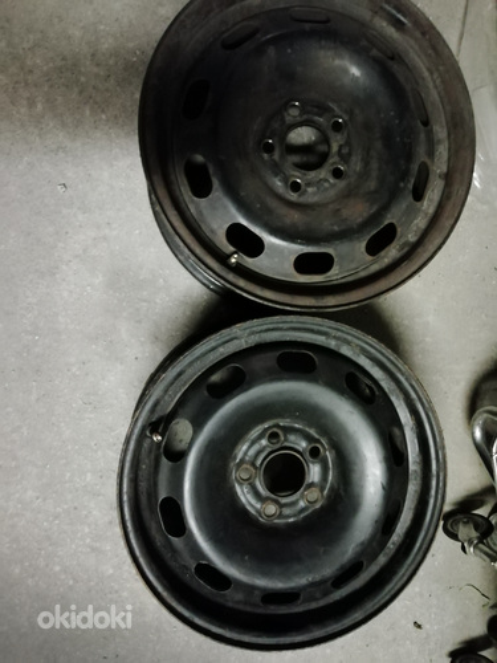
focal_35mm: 26
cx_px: 248
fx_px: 498
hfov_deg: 53.1
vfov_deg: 67.3
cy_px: 332
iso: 1000
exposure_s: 1/14.3
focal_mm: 3.46
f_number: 2.2
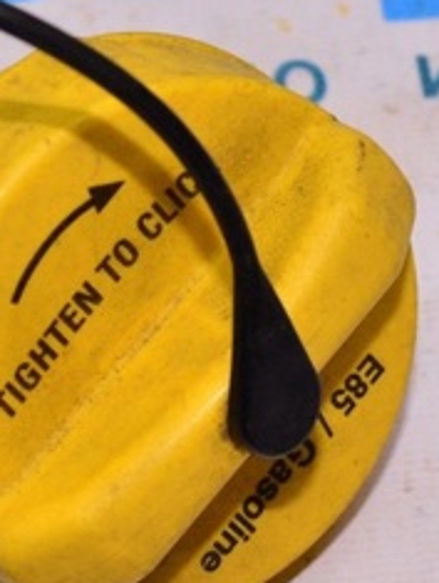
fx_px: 2378
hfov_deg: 10.5
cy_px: 366
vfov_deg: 14.0
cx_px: 308
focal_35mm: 141
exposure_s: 1/160
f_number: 8
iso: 1600
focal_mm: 36
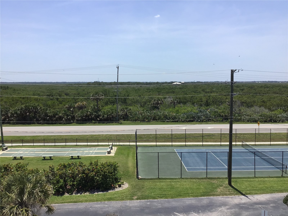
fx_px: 258
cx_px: 144
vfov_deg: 45.4
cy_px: 108
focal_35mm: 31
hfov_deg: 58.4
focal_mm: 3.3
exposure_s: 1/1481
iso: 25
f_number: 2.4
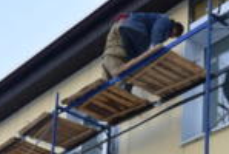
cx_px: 111
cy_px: 253
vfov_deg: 13.1
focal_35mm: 97
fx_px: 618
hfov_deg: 21.0
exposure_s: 1/320
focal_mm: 11
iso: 100
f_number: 4
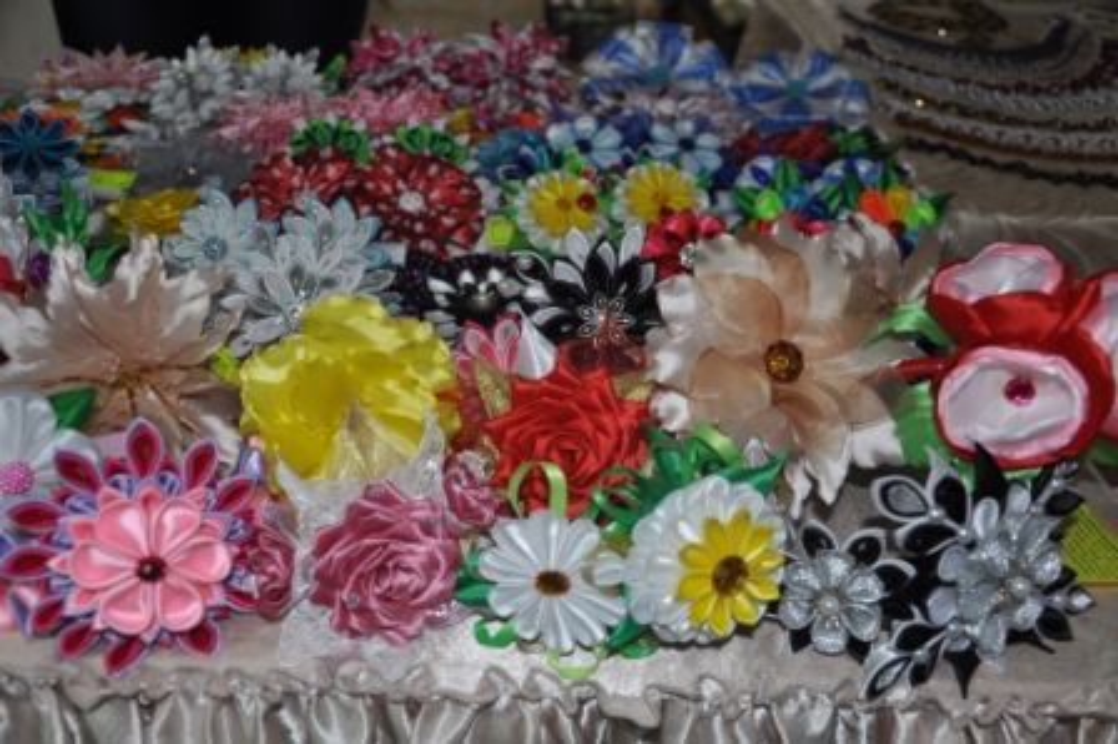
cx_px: 559
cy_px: 372
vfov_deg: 34.2
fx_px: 1210
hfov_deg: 49.6
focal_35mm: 39
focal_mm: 26
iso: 280
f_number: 4
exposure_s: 1/60
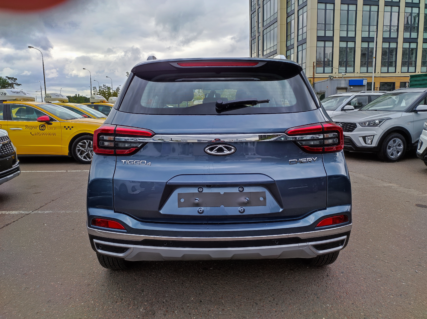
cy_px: 160
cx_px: 214
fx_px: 210
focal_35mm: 17
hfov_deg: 91.1
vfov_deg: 74.6
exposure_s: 1/100
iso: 71
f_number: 1.79
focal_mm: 4.74
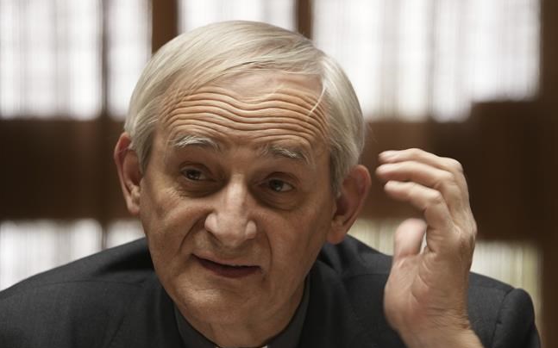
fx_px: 5823
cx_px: 279
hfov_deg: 5.5
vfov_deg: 3.4
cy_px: 172
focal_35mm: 383
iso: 1000
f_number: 6.3
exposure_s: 1/50
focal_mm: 374
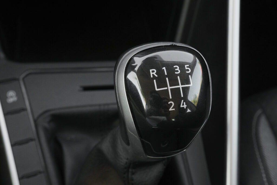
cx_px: 138
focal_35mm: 53
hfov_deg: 37.5
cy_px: 92
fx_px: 408
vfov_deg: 25.5
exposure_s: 1/60
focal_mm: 35.3
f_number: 9
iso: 2000
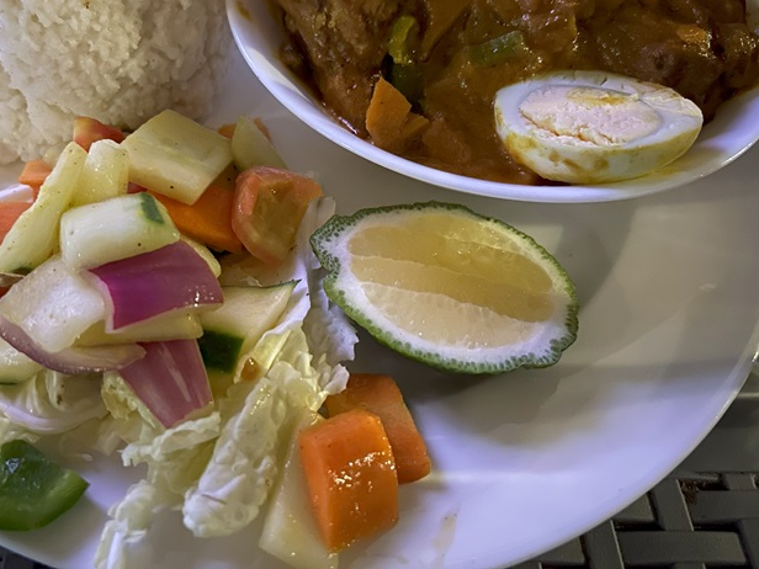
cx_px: 294
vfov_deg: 41.4
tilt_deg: -50.1
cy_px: 198
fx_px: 745
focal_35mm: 34
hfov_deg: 53.5
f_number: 1.5
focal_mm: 5.7
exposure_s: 1/9
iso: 1000
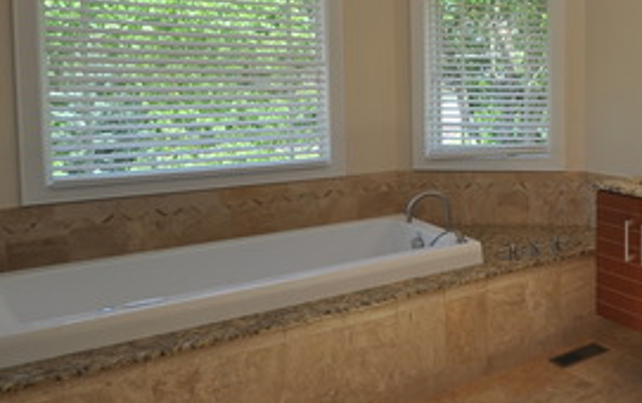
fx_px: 631
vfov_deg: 34.6
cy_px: 96
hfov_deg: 42.7
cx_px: 701
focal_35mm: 36
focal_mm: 10
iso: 200
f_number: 5.6
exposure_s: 1/125
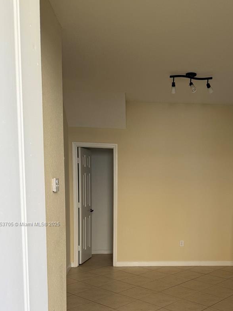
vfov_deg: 48.6
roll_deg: +0.3
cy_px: 224
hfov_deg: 38.0
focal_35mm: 37
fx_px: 332
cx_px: 166
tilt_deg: -4.1
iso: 80
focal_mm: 6.76
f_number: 1.78
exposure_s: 1/355
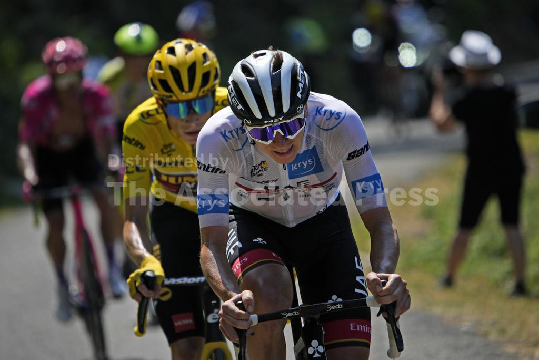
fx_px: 4941
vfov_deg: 4.2
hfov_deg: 6.2
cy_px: 180
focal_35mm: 330
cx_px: 270
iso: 640
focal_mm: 330
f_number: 5.6
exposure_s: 1/3200
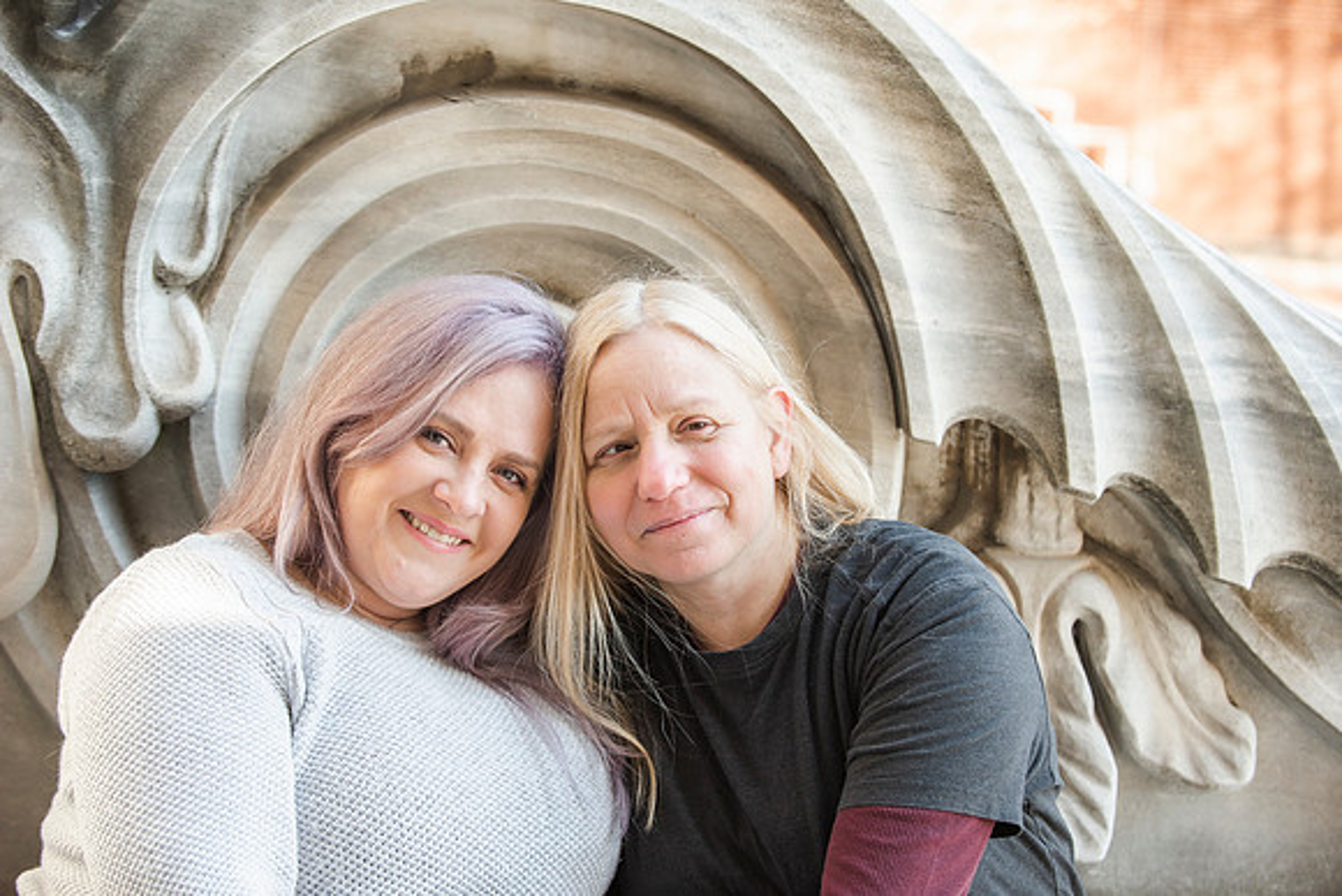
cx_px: 671
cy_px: 448
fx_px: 2610
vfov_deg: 19.5
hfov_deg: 28.8
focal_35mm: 70
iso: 400
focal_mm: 70
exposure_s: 1/320
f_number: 4
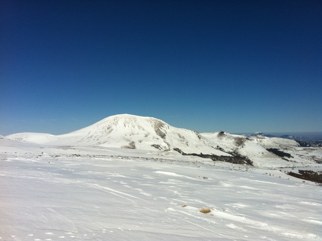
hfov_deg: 52.7
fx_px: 325
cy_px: 120
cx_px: 161
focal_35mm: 35
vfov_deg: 40.6
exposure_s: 1/7541
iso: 80
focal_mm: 3.85
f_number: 2.8
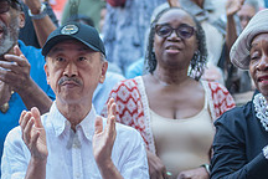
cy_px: 127
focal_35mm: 215
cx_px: 73
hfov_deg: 9.6
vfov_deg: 6.4
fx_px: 1600
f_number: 3.5
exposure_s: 1/160
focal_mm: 80
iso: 800
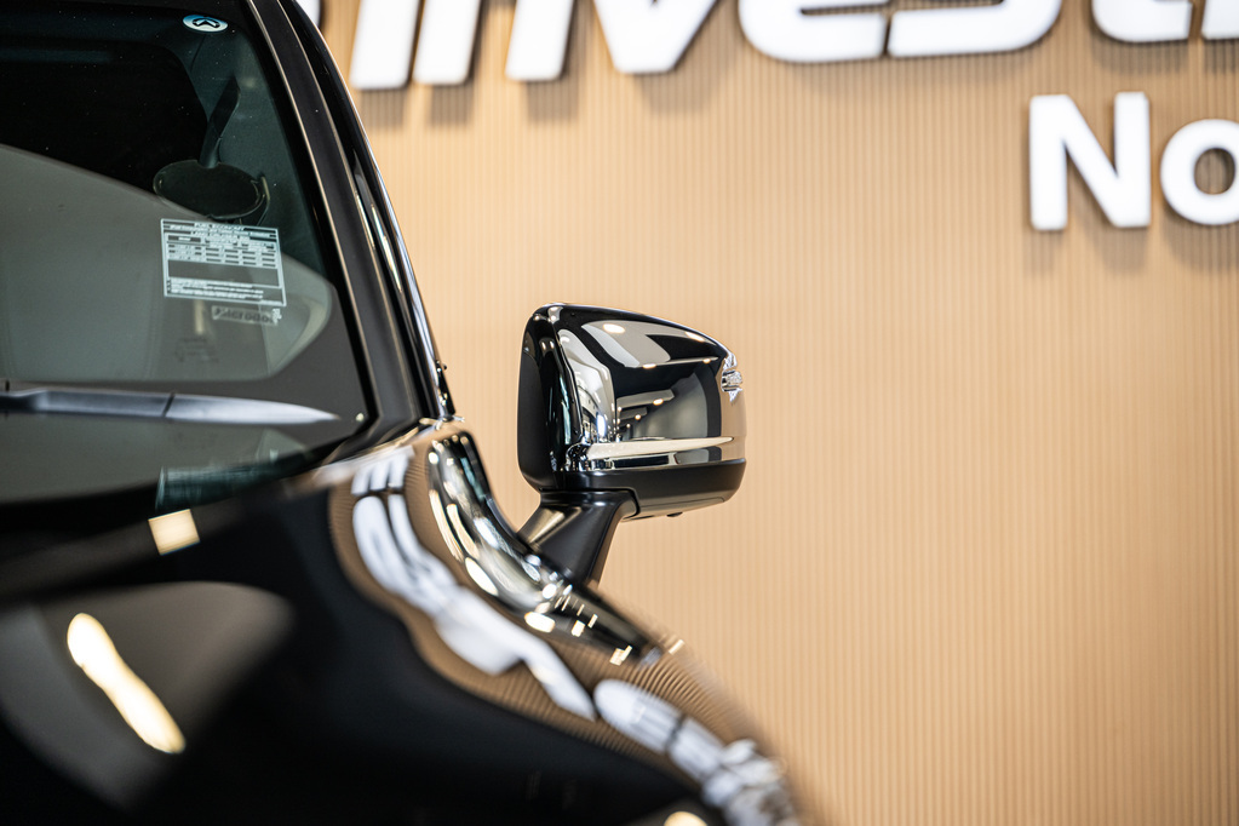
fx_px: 2581
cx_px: 620
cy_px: 413
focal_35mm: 75
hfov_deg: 27.0
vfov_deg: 18.2
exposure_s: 1/125
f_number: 2.8
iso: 320
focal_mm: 75
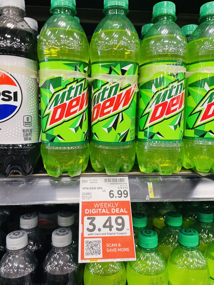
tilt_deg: -5.7
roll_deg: -0.1
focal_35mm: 26
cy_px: 142
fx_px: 214
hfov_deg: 53.1
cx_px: 107
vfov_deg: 67.3
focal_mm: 4.2
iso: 100
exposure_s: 1/60
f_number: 1.6
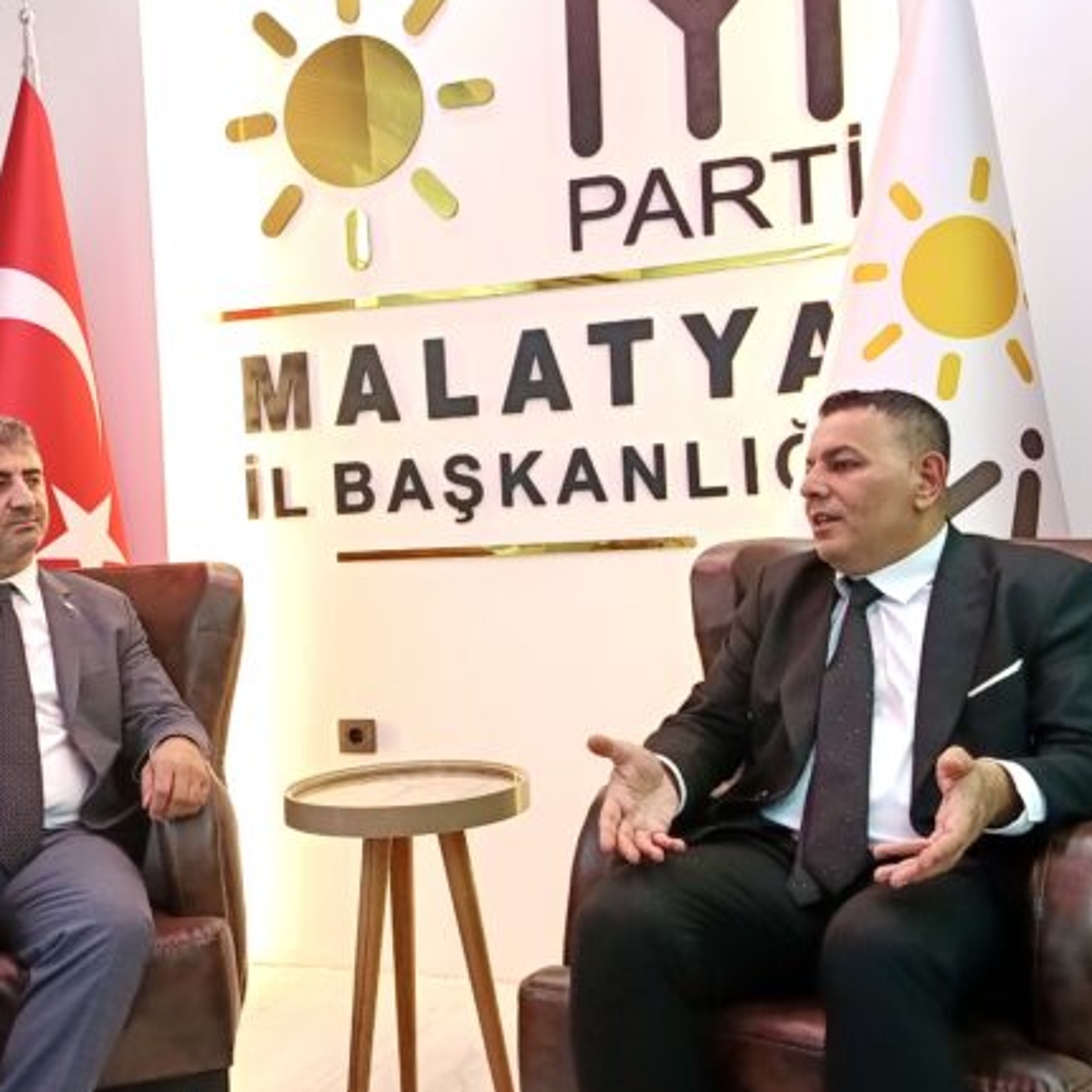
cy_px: 556
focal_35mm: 40
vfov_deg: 41.9
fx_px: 1428
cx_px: 521
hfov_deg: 41.8
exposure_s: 1/100
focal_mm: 5.24
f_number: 1.7
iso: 1025
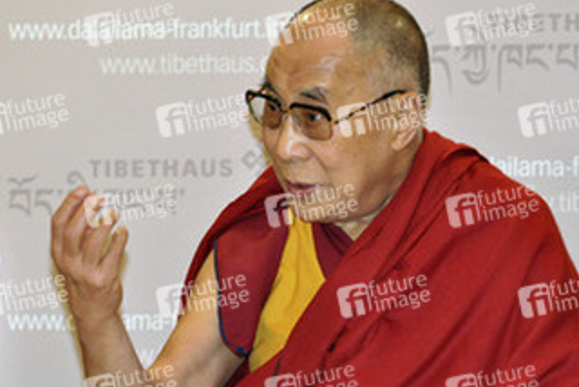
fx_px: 6273
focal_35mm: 390
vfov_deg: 3.5
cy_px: 251
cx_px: 335
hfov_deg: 5.3
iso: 2500
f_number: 5.6
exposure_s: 1/100
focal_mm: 185
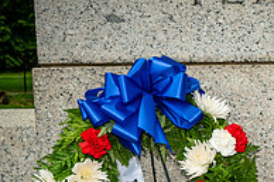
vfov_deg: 13.4
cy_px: 193
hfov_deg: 19.2
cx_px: 336
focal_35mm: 100
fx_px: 760
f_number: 8
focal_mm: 33.5
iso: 1100
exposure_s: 1/640
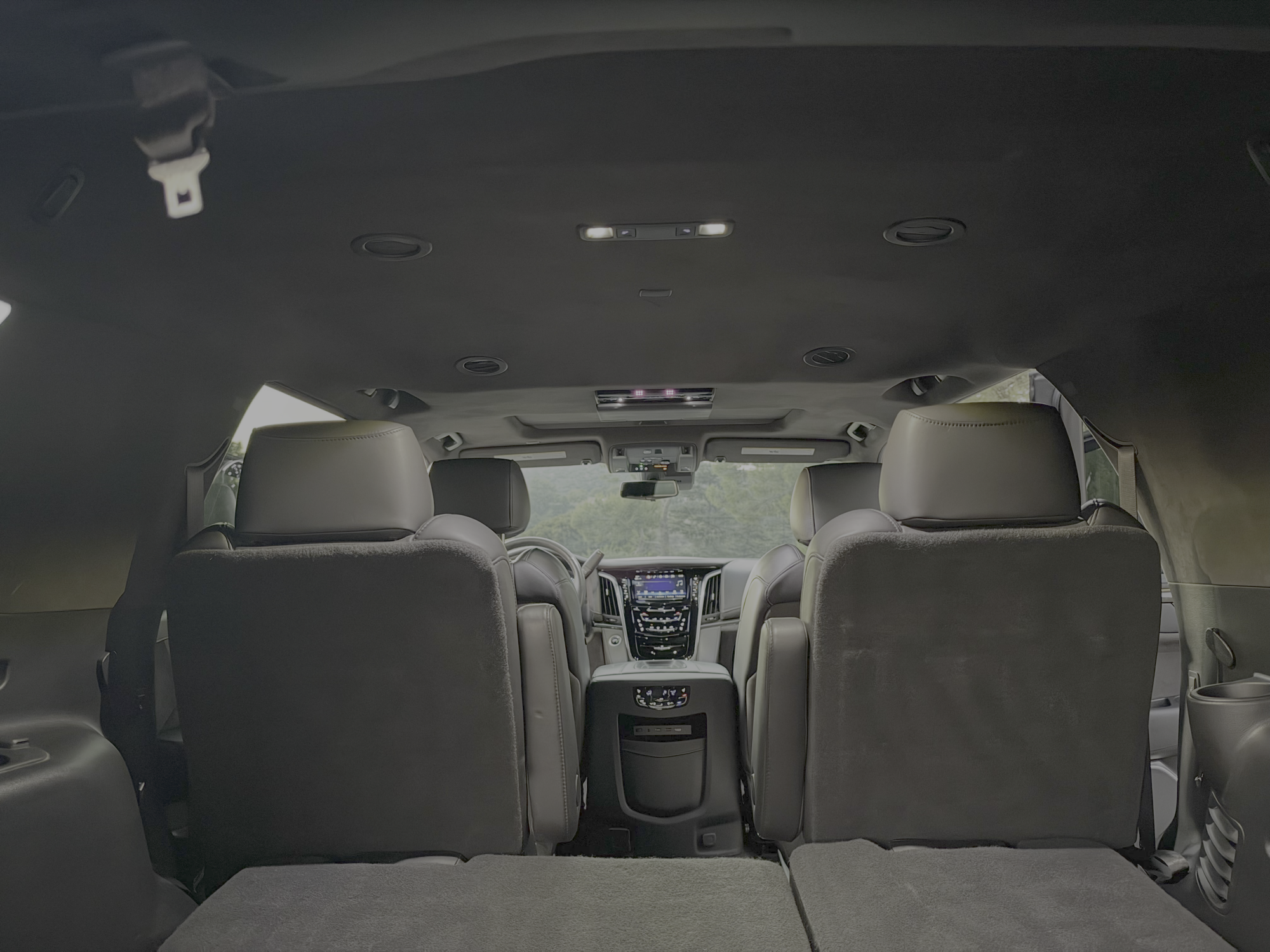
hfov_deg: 71.6
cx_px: 635
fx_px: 881
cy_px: 476
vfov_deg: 56.8
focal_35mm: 24
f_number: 1.48
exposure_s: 1/30
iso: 1000
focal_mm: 6.93
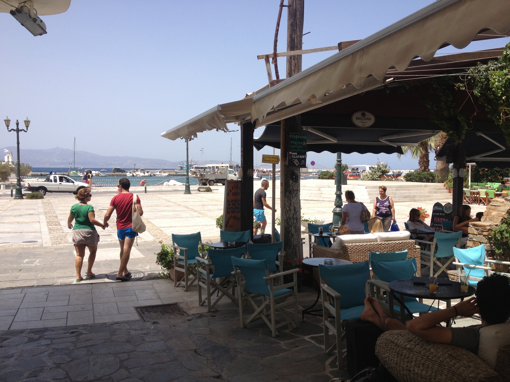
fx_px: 516
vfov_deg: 40.7
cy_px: 191
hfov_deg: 52.6
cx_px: 255
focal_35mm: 35
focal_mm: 4.28
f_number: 2.4
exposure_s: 1/1314
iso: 50
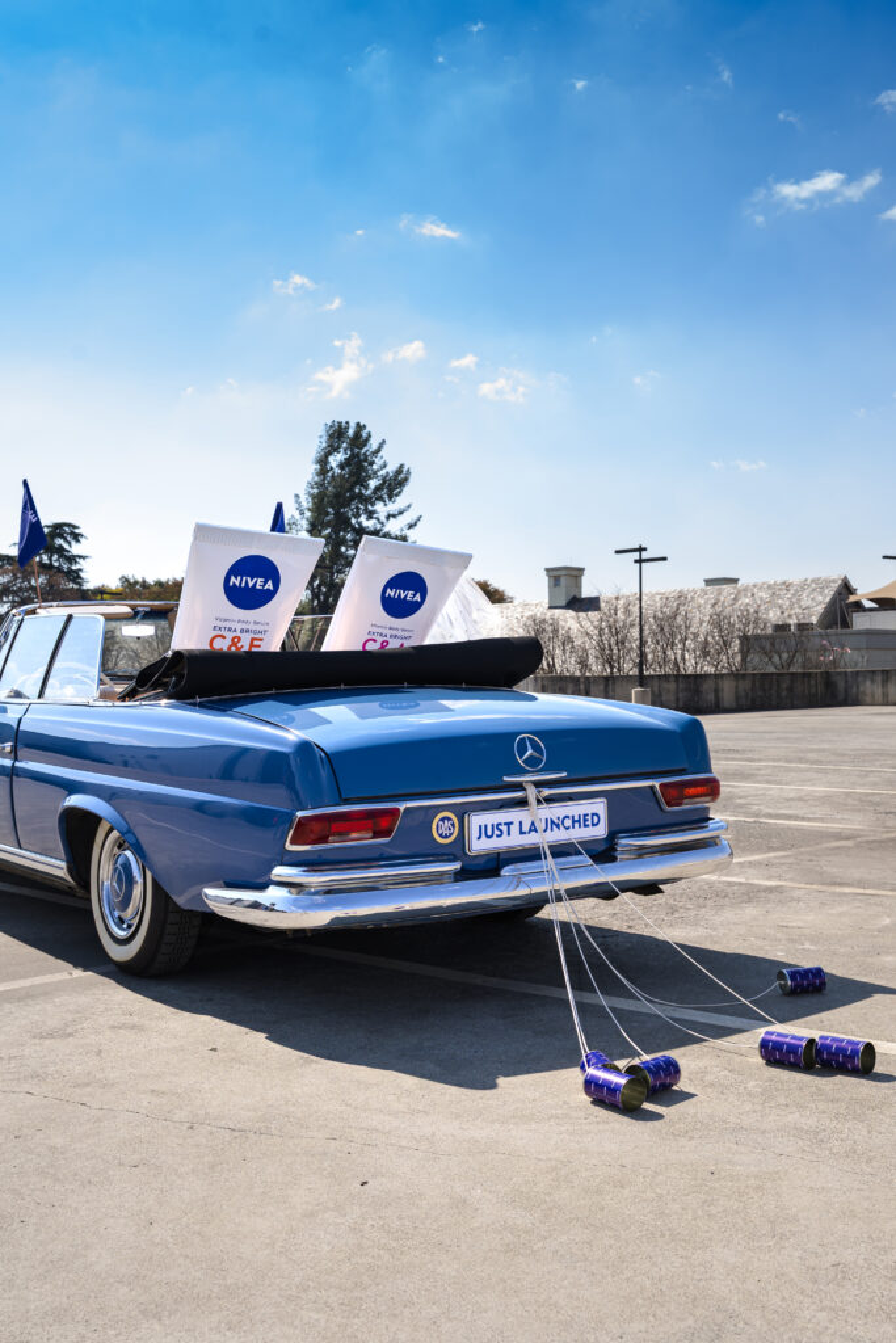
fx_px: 1231
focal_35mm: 33
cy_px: 672
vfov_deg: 57.2
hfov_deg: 40.0
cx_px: 448
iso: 50
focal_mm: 33
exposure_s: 1/200
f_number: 7.1
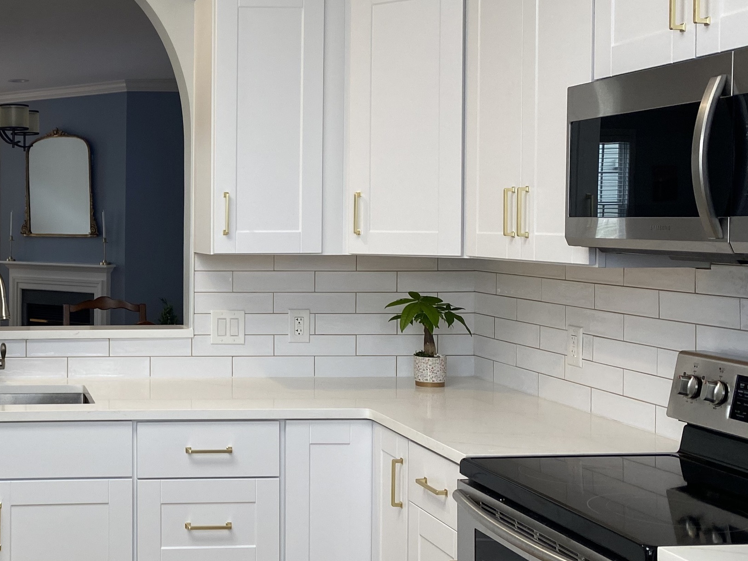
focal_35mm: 49
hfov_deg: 36.3
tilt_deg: -2.5
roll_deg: +0.3
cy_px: 256
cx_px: 63
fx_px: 1059
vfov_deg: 29.7
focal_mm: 4.25
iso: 100
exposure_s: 1/120
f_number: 1.8
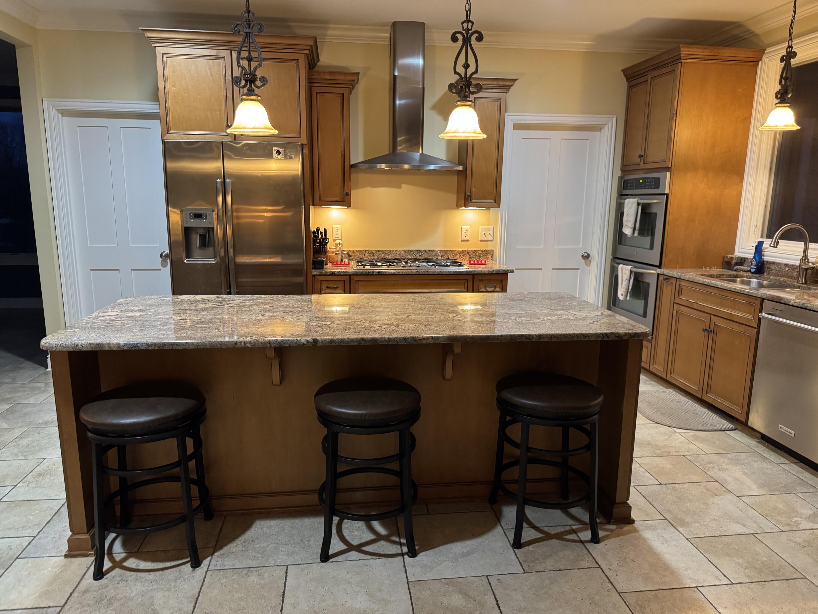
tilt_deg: -12.7
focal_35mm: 24
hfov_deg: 71.6
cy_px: 307
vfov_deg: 56.8
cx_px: 409
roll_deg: -0.9
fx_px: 567
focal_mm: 6.76
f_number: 1.78
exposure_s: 1/60
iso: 640
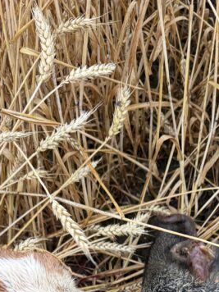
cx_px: 164
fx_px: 582
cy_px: 387
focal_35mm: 69
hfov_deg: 21.1
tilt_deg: -73.0
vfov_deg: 24.3
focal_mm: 6.76
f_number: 1.78
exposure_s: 1/121
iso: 200
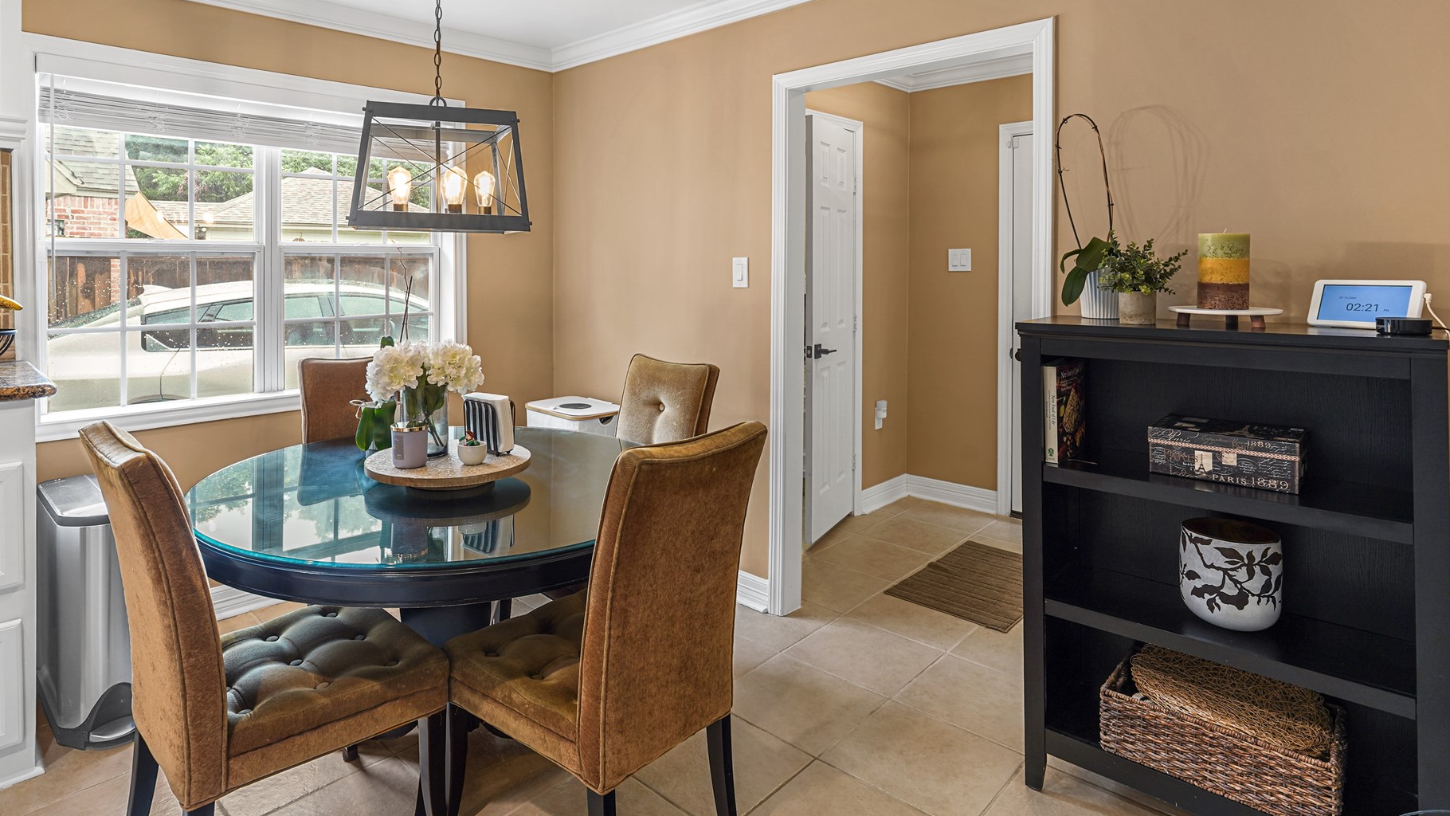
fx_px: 769
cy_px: 292
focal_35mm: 20
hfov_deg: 86.2
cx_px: 633
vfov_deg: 55.1
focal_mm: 16
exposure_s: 1
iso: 100
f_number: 8
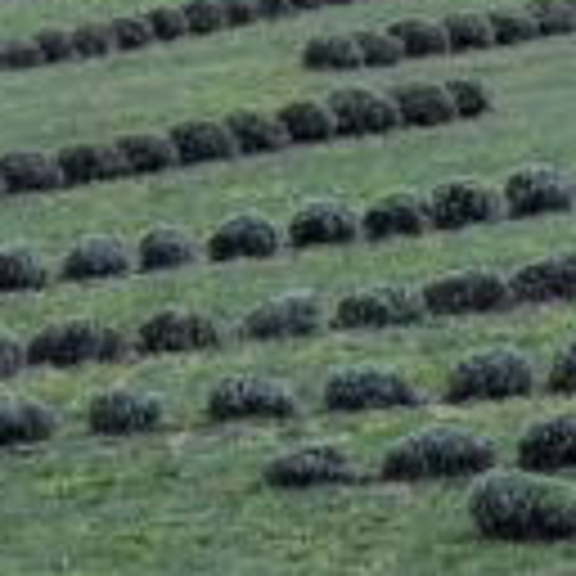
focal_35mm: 560
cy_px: 317
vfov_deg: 3.1
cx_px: 1480
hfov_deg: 3.1
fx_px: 10550
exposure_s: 1/500
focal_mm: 55
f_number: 8
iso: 450
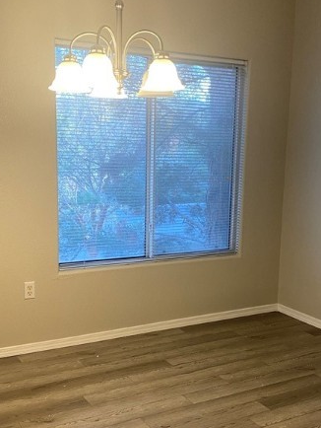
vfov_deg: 41.0
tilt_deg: -9.0
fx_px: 568
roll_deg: -1.1
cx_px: 189
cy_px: 255
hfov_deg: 31.5
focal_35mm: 46
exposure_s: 1/60
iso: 125
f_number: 1.8
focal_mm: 4.25
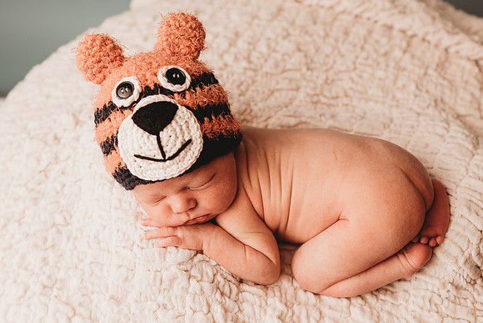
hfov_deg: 48.4
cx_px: 236
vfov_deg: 32.9
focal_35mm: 40
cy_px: 232
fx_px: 537
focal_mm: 24
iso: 100
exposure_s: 1/160
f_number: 2.5
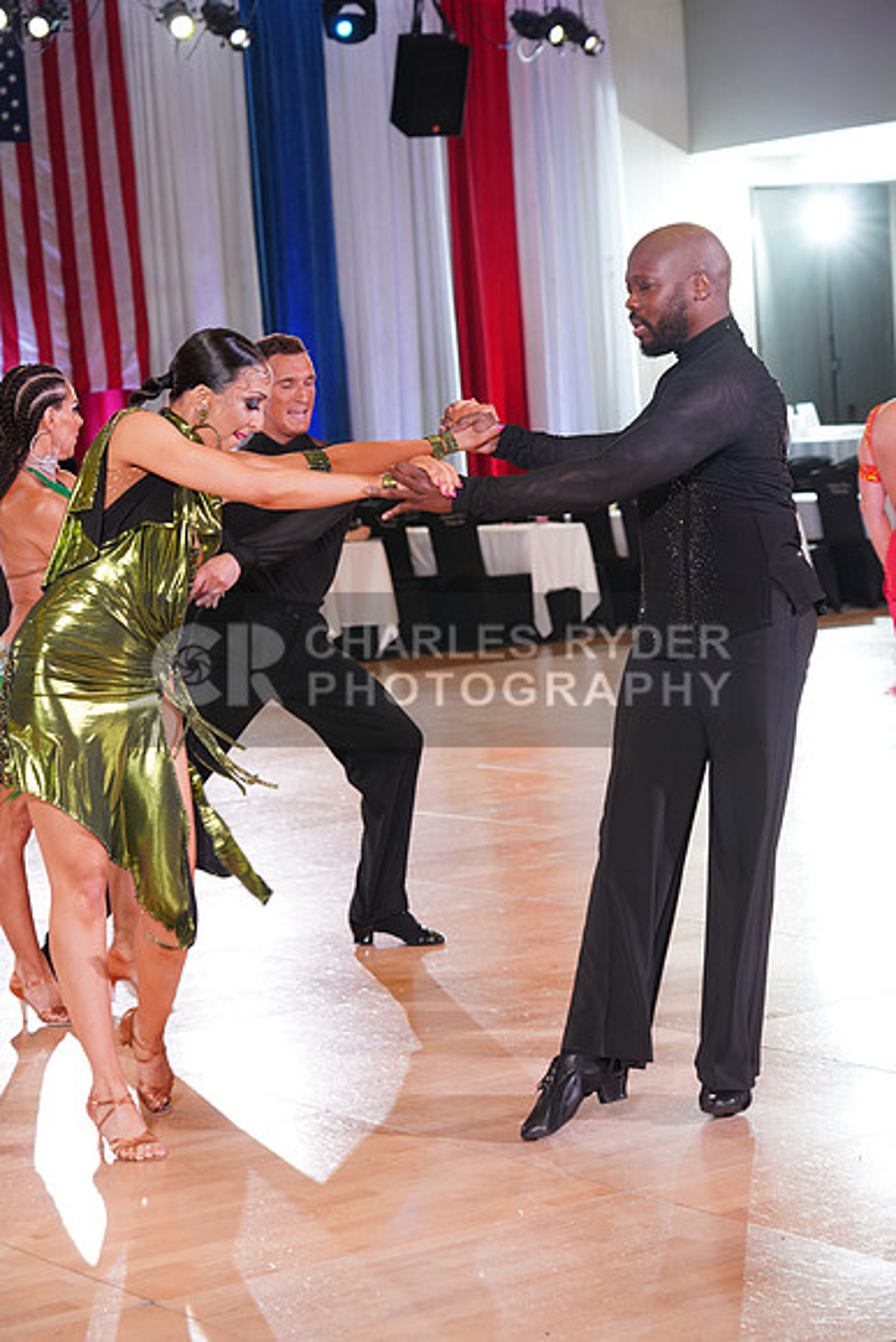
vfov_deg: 25.1
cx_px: 448
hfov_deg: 16.9
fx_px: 3022
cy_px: 671
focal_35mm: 81
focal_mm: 81
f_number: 5.6
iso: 1600
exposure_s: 1/160
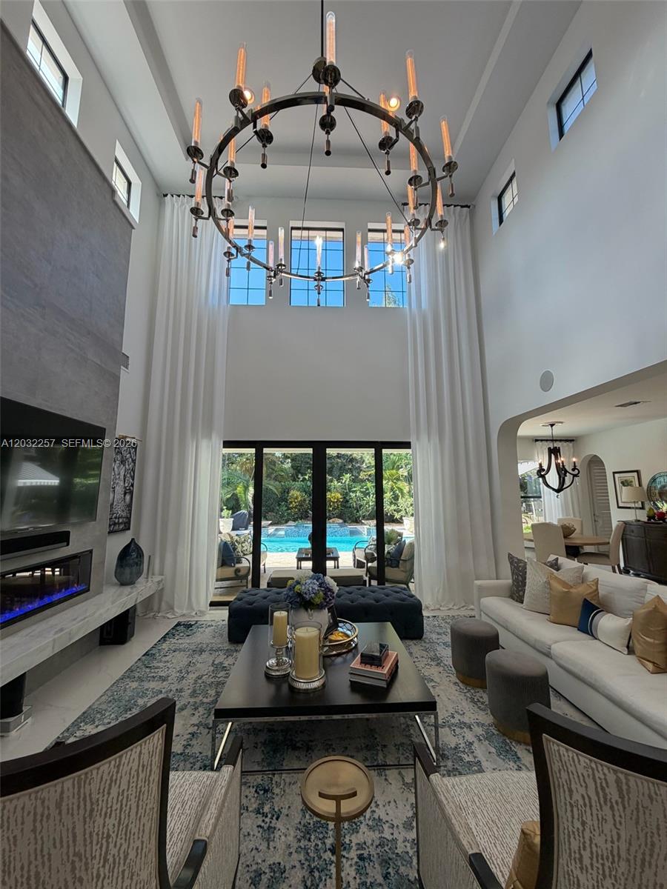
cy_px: 444
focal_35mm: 14
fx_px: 360
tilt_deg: +8.2
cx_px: 334
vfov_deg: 102.1
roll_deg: +0.5
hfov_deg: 85.7
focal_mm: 2.22
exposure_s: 1/120
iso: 64
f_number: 2.2
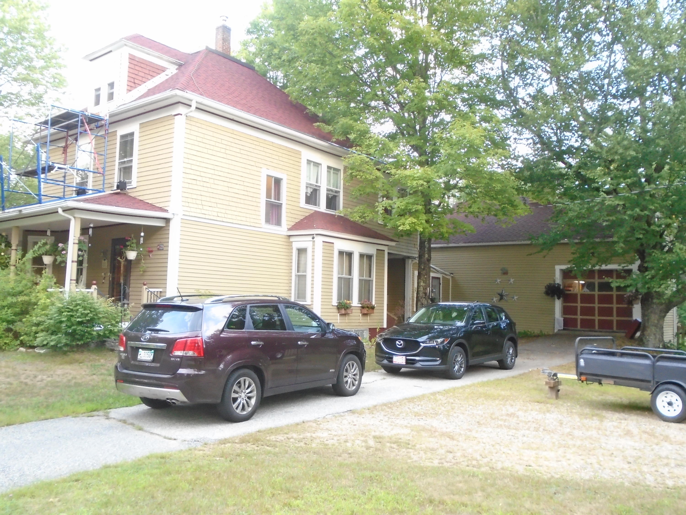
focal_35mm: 31
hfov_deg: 58.4
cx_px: 343
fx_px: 614
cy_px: 258
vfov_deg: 45.4
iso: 400
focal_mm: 5.5
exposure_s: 1/40
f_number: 3.5
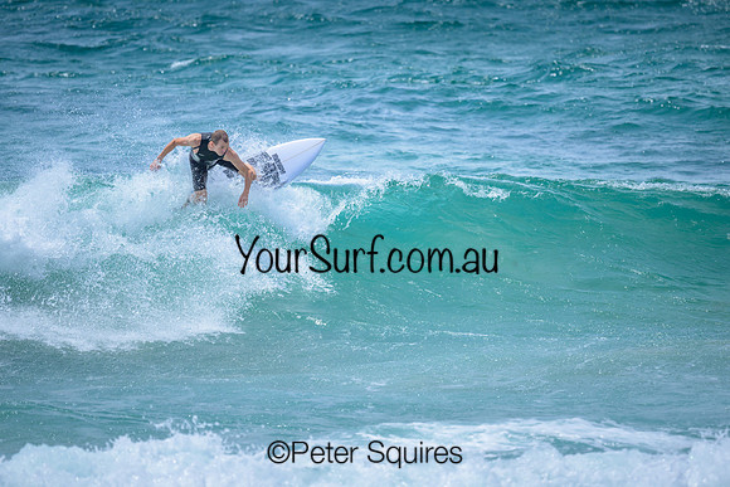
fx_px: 16225
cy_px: 244
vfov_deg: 1.7
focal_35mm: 800
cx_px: 365
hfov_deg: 2.6
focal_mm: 800
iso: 360
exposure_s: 1/3200
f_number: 6.3
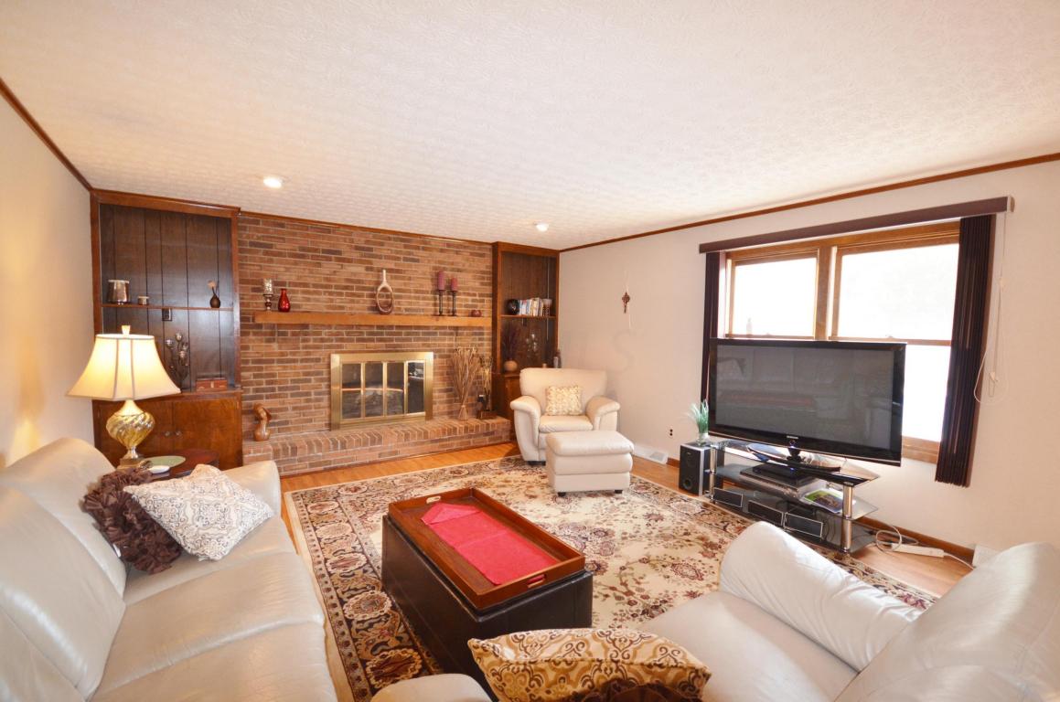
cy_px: 351
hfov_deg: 100.5
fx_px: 441
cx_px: 530
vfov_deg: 77.1
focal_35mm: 15
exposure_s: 1/60
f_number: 4
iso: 1100
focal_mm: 10
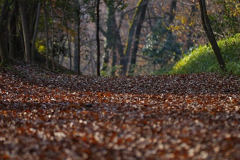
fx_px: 1799
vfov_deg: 5.1
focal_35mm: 270
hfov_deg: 7.6
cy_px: 80
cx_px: 120
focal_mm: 180
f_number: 3.5
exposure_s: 1/400
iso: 400
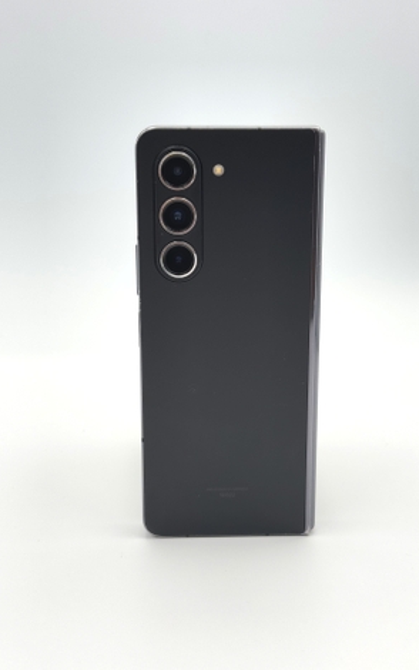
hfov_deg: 24.9
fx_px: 949
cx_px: 229
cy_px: 336
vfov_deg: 38.9
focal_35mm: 52
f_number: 1.78
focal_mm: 6.76
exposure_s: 1/260
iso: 64
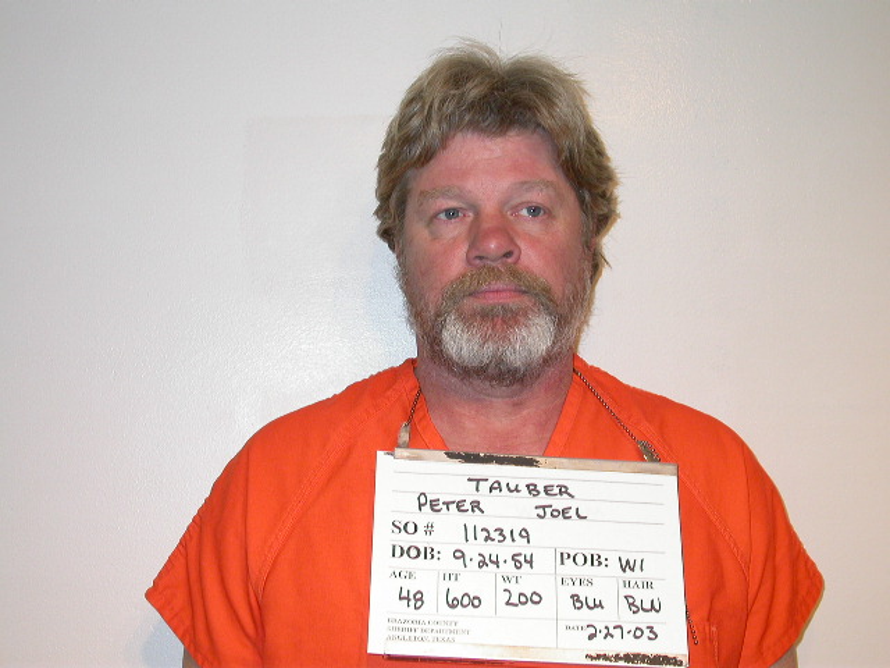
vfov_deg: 24.4
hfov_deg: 32.2
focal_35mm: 60
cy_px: 334
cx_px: 445
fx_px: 1543
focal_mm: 12.6
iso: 100
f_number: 3.1
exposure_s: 1/60.3
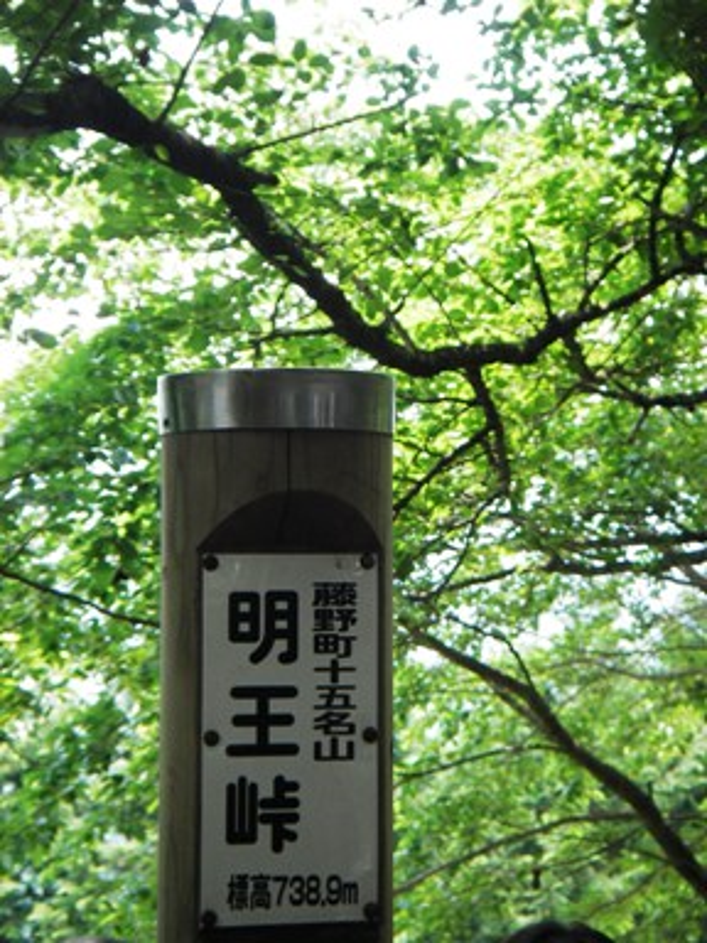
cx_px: 354
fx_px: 2614
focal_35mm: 96
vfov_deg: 20.4
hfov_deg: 15.4
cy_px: 472
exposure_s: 1/50
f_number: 3.9
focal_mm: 16
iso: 100
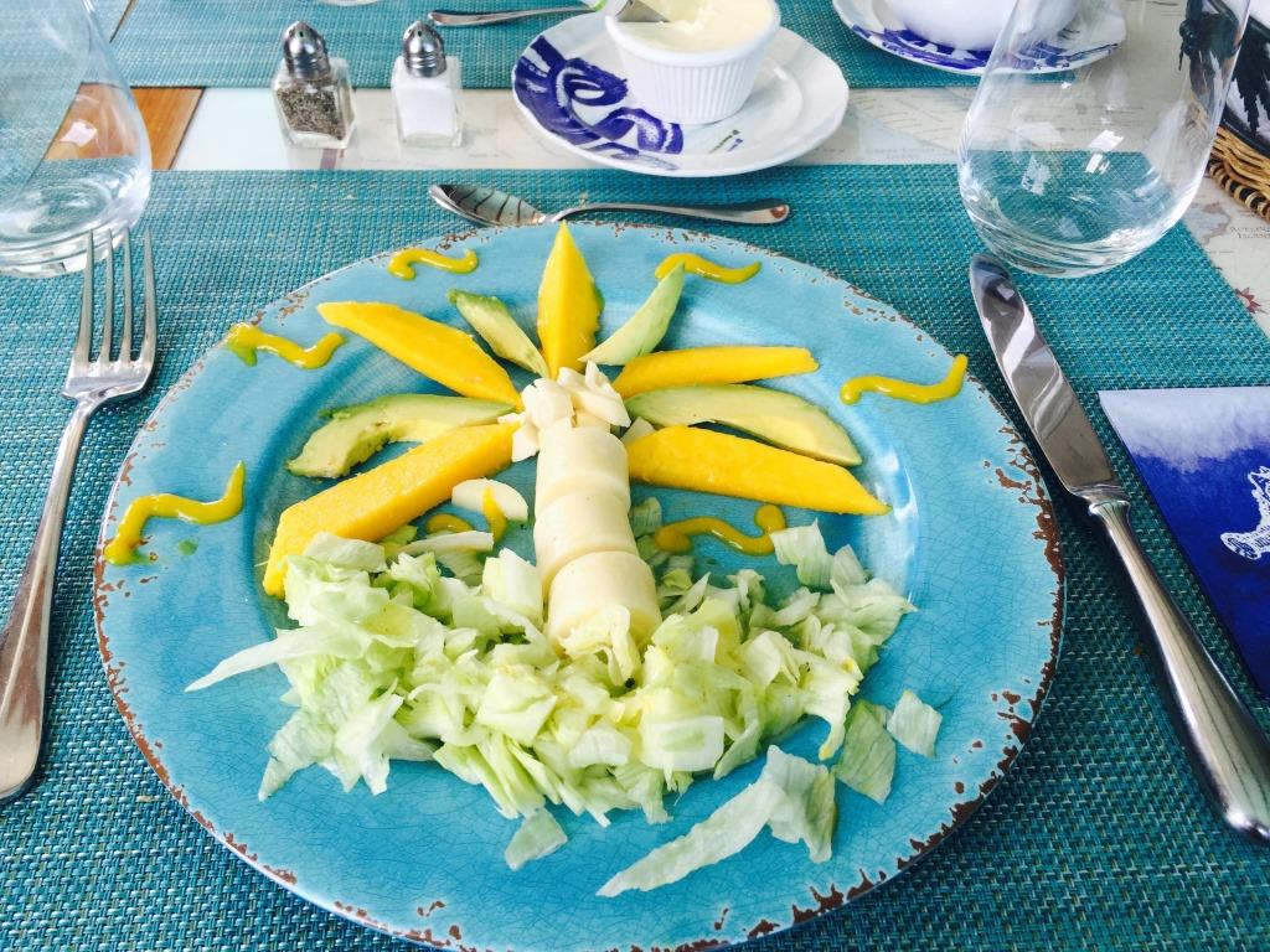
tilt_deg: -44.5
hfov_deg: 61.7
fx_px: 1064
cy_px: 476
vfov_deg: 48.2
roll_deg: -2.3
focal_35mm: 29
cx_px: 635
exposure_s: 1/120
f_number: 2.2
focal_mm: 4.15
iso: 40
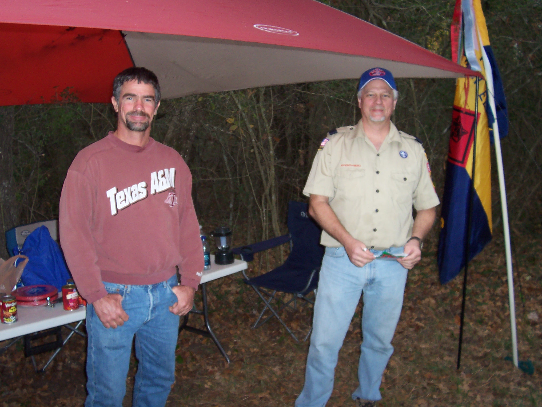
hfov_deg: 50.1
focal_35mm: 37
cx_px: 271
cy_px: 204
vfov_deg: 38.7
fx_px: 579
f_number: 2.8
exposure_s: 1/60
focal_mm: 5.6
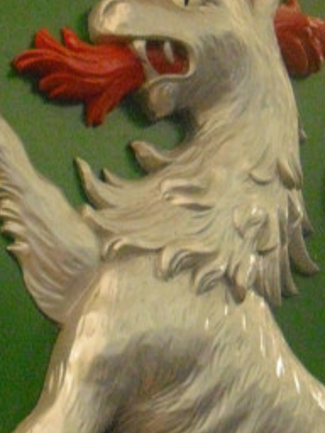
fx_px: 1427
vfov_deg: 17.2
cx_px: 161
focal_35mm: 114
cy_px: 272
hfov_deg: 13.0
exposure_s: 1/80
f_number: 2.8
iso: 800
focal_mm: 6.2
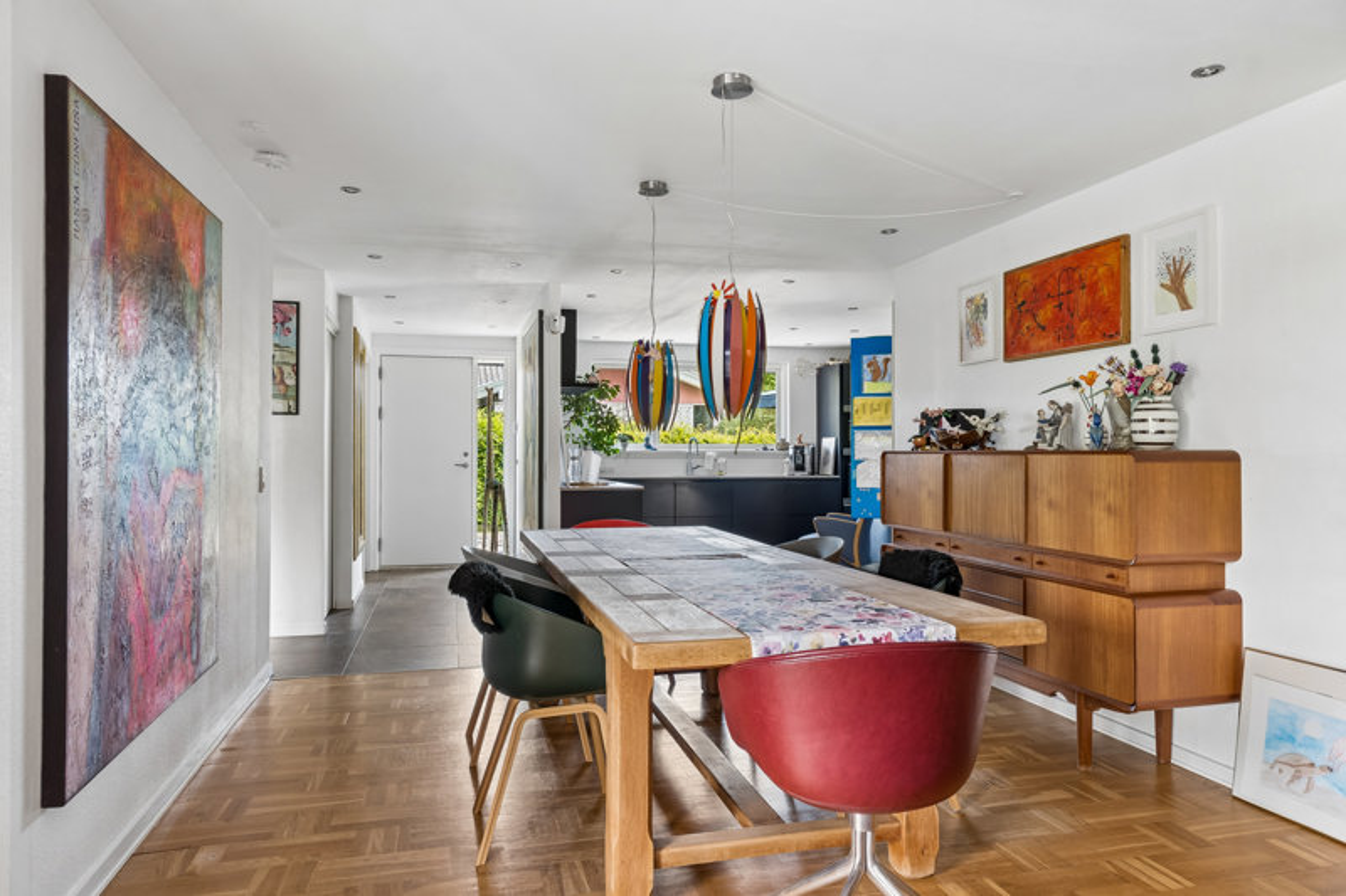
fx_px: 925
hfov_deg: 72.1
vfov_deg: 51.7
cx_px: 673
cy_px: 448
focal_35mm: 25
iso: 200
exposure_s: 1/2.5
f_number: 8
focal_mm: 16.5
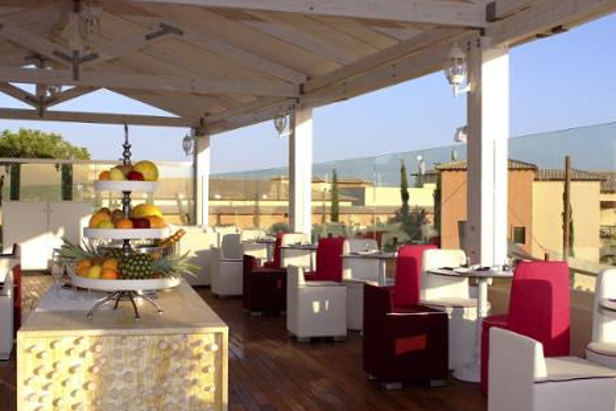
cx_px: 327
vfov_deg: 29.8
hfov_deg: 43.6
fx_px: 770
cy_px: 211
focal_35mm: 45
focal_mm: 28
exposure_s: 1/250
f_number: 9
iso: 200
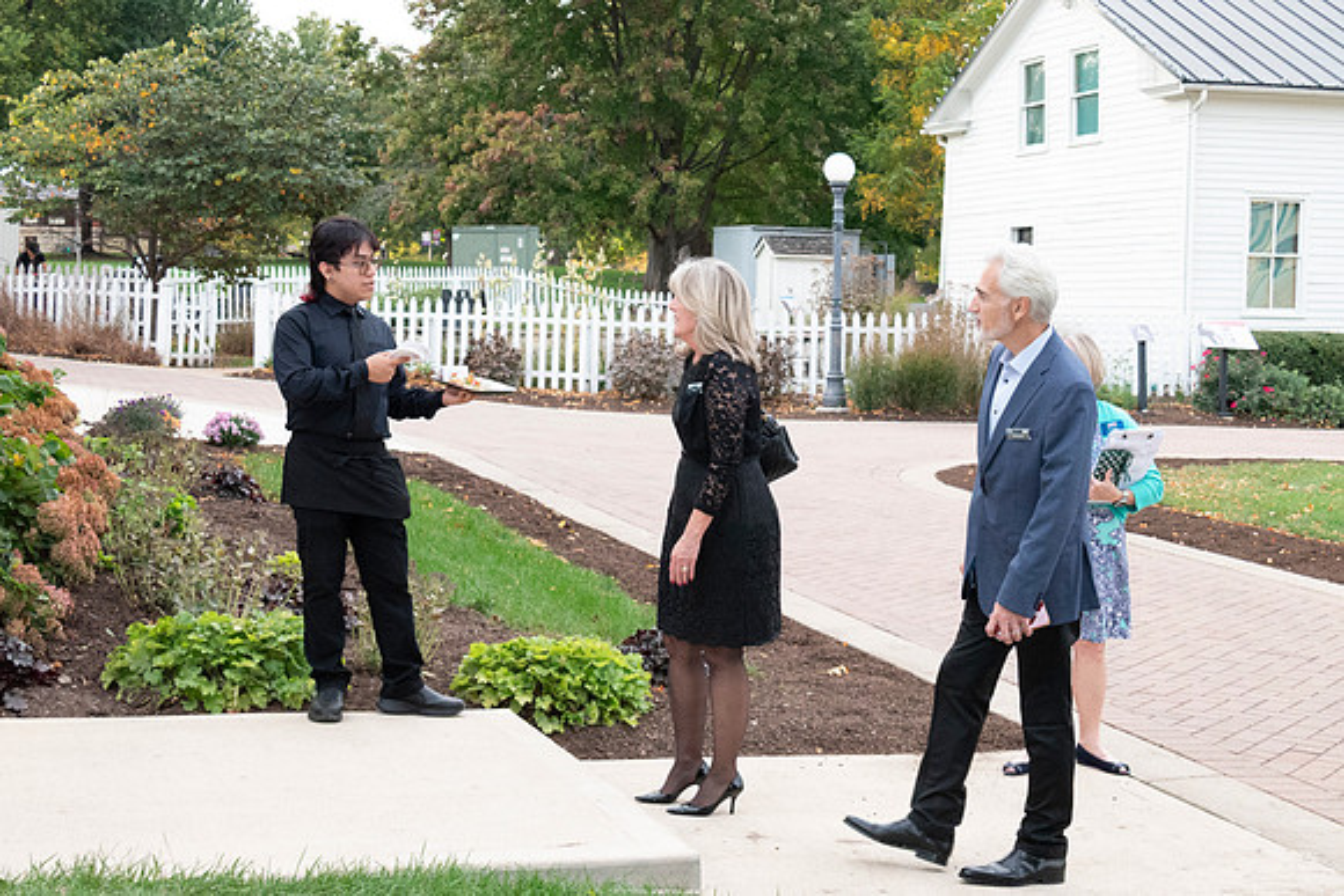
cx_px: 672
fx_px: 2128
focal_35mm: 57
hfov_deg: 35.0
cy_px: 448
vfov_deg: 23.8
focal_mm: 38
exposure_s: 1/200
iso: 3200
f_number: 9
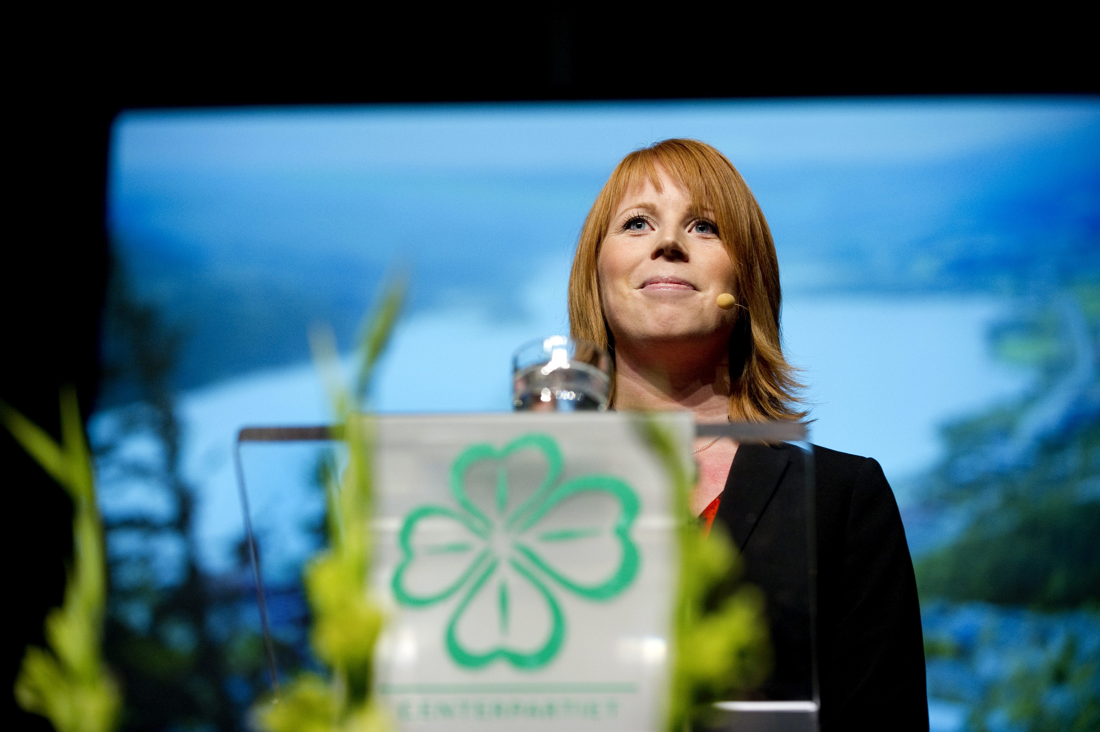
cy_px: 366
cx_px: 550
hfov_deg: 19.5
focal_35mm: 105
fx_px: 3206
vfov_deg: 13.0
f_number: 3.2
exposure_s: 1/320
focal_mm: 105
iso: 2500
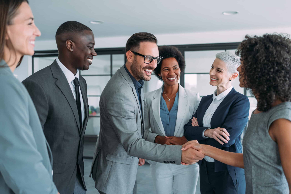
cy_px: 97
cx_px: 146
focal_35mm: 35
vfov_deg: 37.9
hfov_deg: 54.4
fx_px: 283
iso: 1000
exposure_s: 1/320
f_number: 2.2
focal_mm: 35
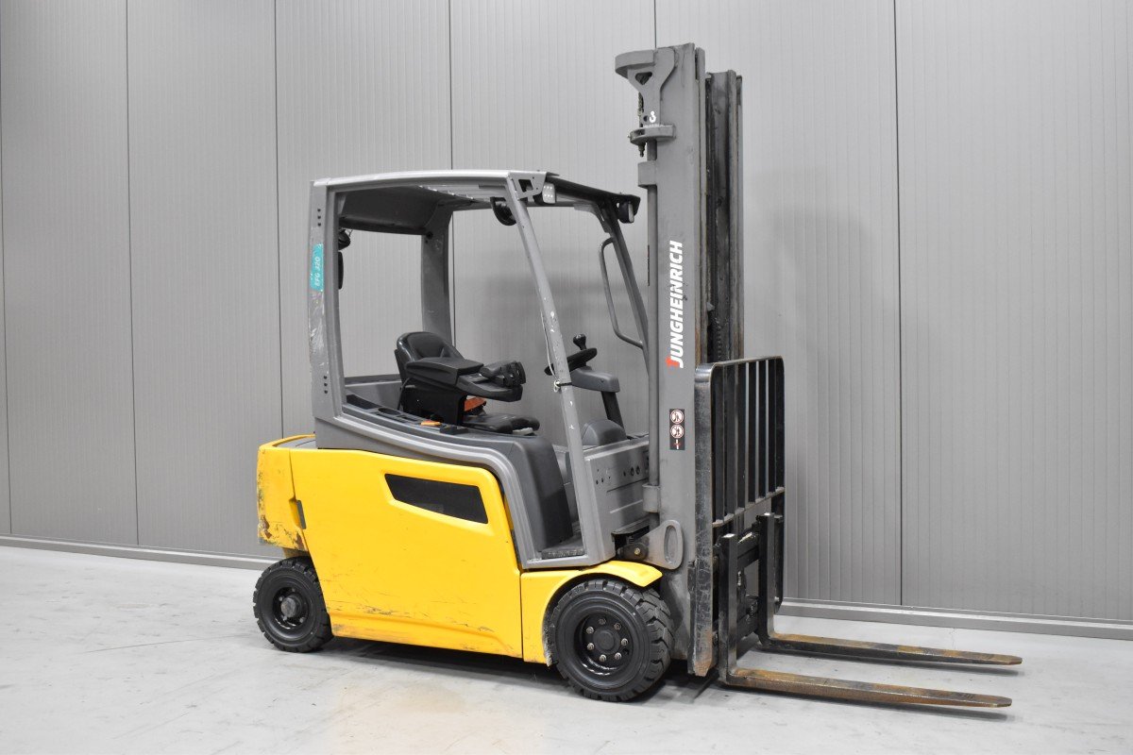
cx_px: 566
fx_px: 1133
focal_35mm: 36
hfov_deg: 53.1
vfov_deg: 36.9
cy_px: 378
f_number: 5
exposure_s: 1/30
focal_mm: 24
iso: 1600
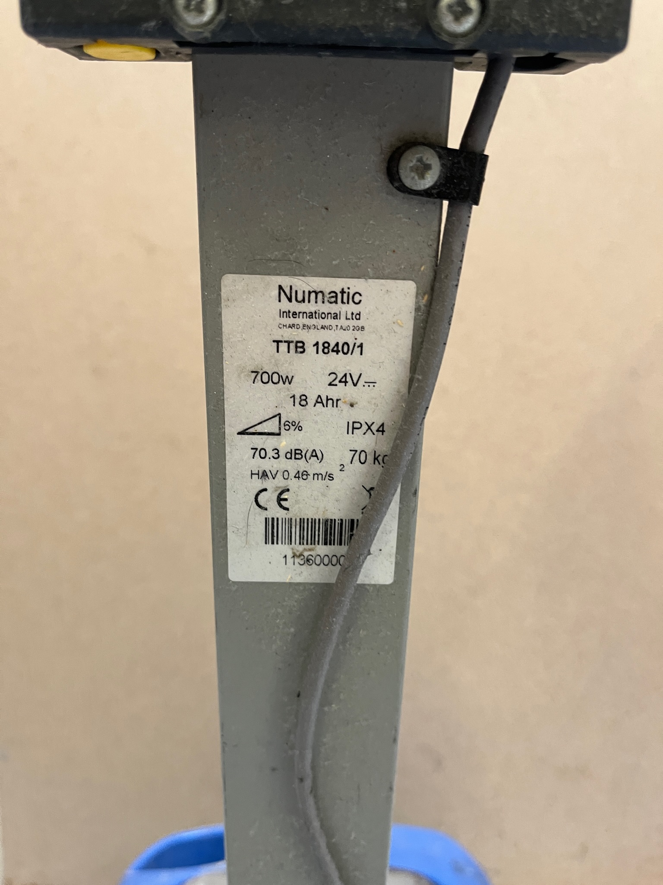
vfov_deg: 67.3
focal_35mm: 26
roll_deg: -0.5
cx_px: 332
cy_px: 442
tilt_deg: -2.4
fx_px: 664
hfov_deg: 53.0
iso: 200
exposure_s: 1/50
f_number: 1.6
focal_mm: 5.1
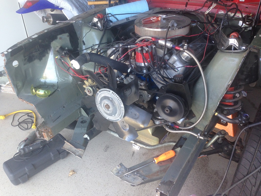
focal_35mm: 33
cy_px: 98
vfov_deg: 42.9
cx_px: 130
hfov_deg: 55.4
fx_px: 249
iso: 64
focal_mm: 4.12
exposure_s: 1/40
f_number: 2.4
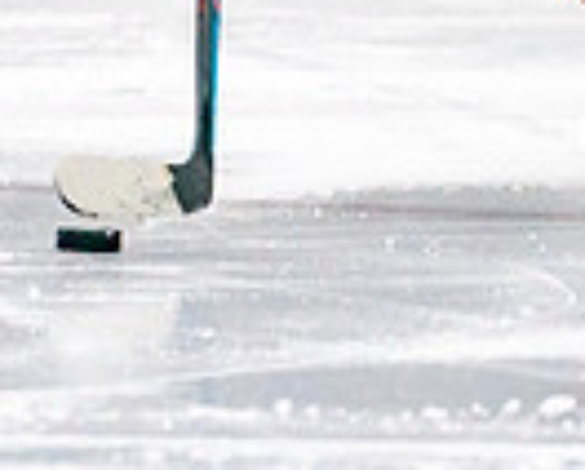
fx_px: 22541
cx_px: 12
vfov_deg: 1.2
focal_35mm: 1300
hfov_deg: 1.5
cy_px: -273
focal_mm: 200
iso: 3200
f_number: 2.8
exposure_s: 1/1250
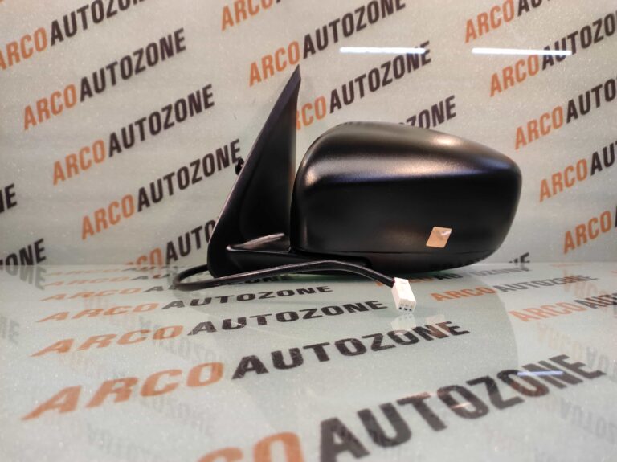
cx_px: 308
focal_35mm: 17
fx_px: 303
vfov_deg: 74.7
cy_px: 231
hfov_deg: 91.1
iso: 289
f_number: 1.79
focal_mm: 4.74
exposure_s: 1/50
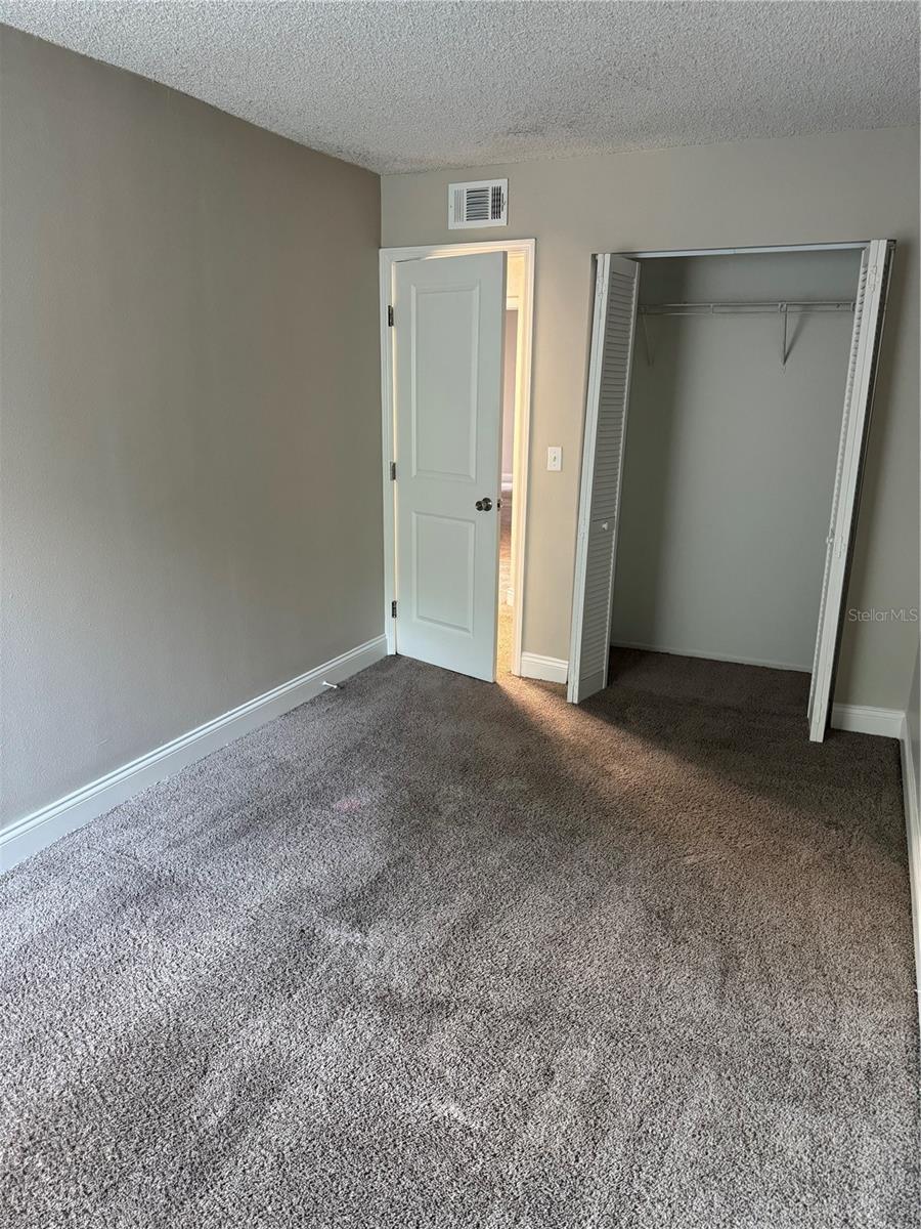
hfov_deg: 56.8
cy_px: 614
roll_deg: -0.5
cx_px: 460
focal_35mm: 24
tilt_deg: -15.9
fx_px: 851
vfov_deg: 71.6
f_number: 1.78
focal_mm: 6.76
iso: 400
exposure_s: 1/60
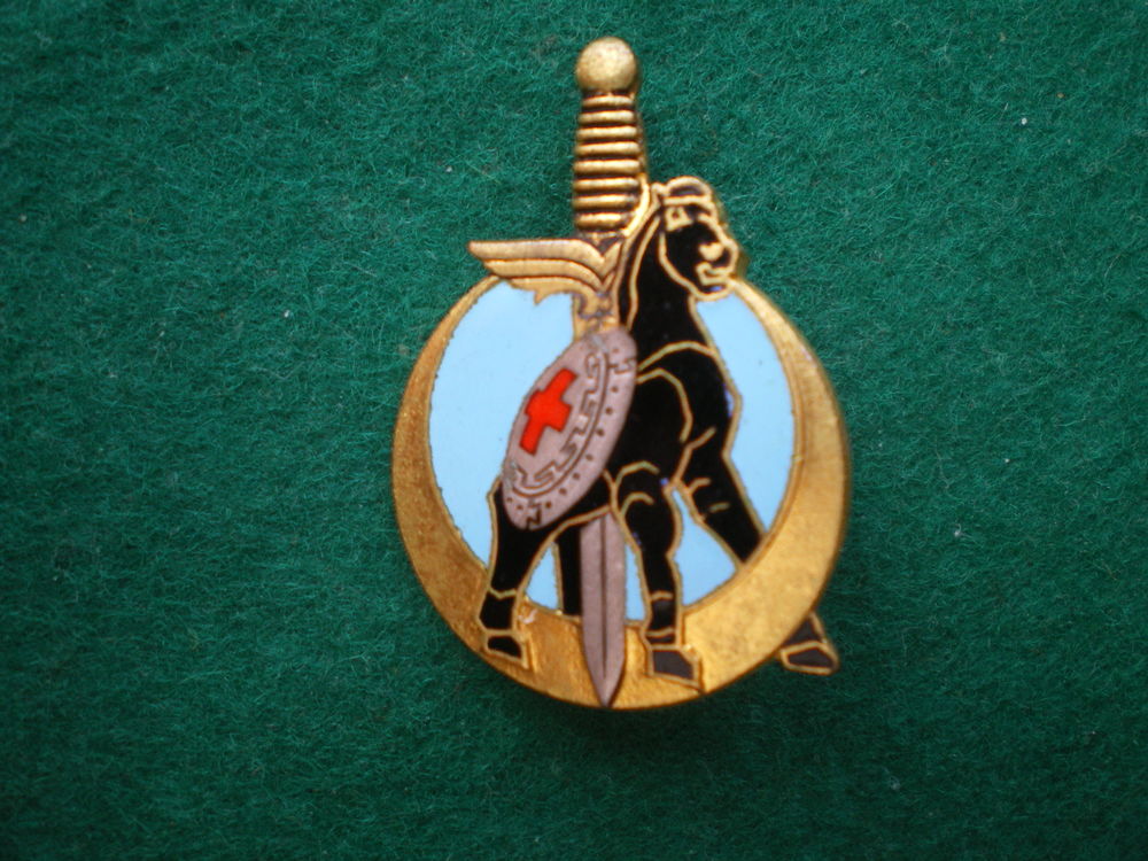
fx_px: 1260
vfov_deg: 37.7
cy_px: 430
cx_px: 574
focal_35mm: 38
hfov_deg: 49.0
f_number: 3.1
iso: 125
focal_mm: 6.3
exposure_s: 1/50
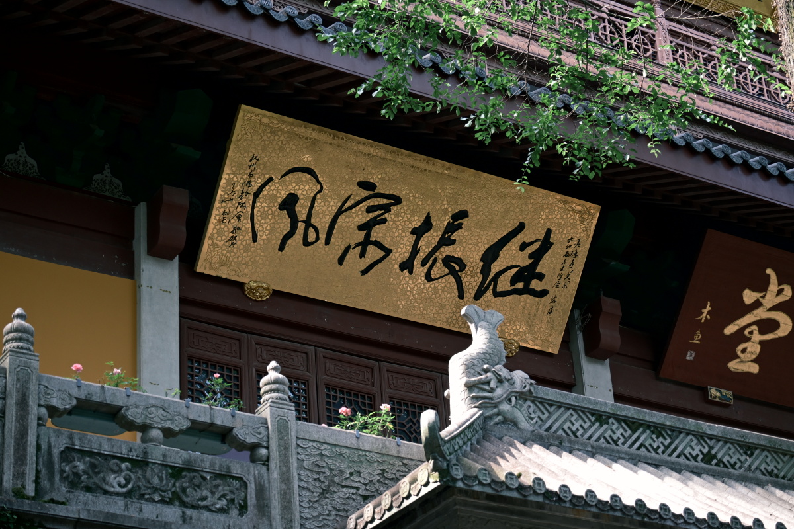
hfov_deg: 24.2
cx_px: 397
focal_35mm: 84
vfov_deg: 16.3
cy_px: 264
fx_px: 1853
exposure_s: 1/250
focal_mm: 56
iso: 400
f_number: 4.5
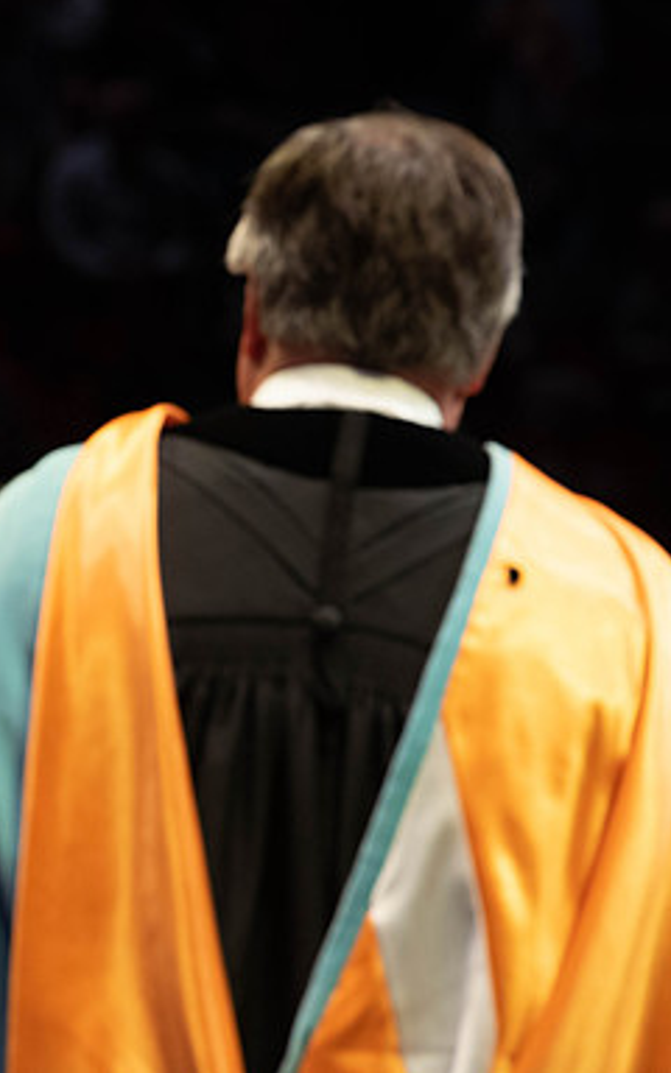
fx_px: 9100
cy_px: 477
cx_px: -178
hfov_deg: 4.2
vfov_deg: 6.8
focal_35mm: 311
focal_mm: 180
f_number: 4.5
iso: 1600
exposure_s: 1/320
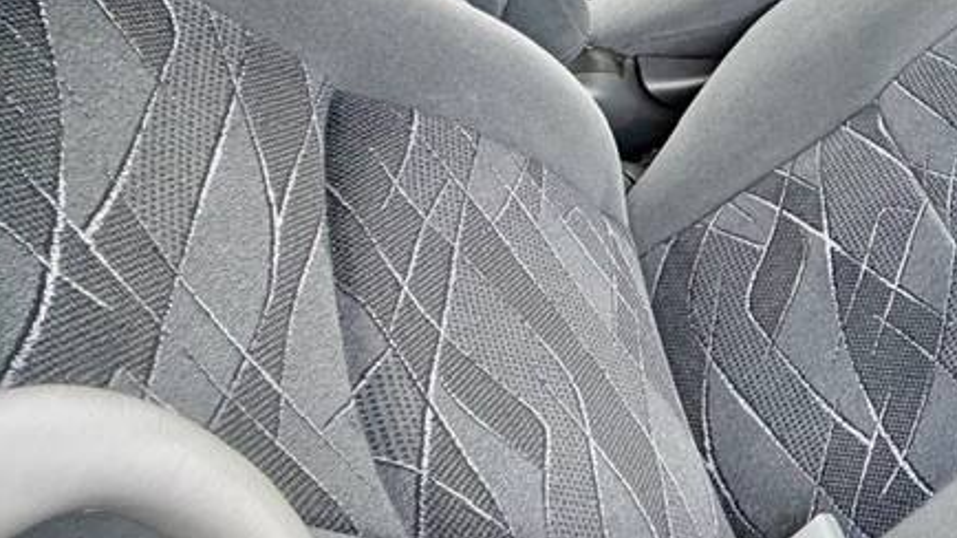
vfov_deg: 22.9
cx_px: 1074
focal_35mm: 45
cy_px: -201
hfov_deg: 37.4
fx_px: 1142
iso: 320
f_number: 2.2
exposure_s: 1/121
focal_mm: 2.22
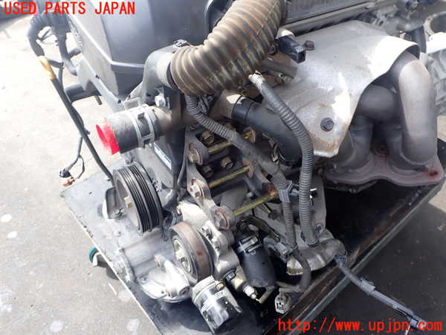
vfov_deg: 46.8
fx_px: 387
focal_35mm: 30
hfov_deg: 60.0
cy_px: 168
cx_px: 223
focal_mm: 5.4
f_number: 3.2
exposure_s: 1/125
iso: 100
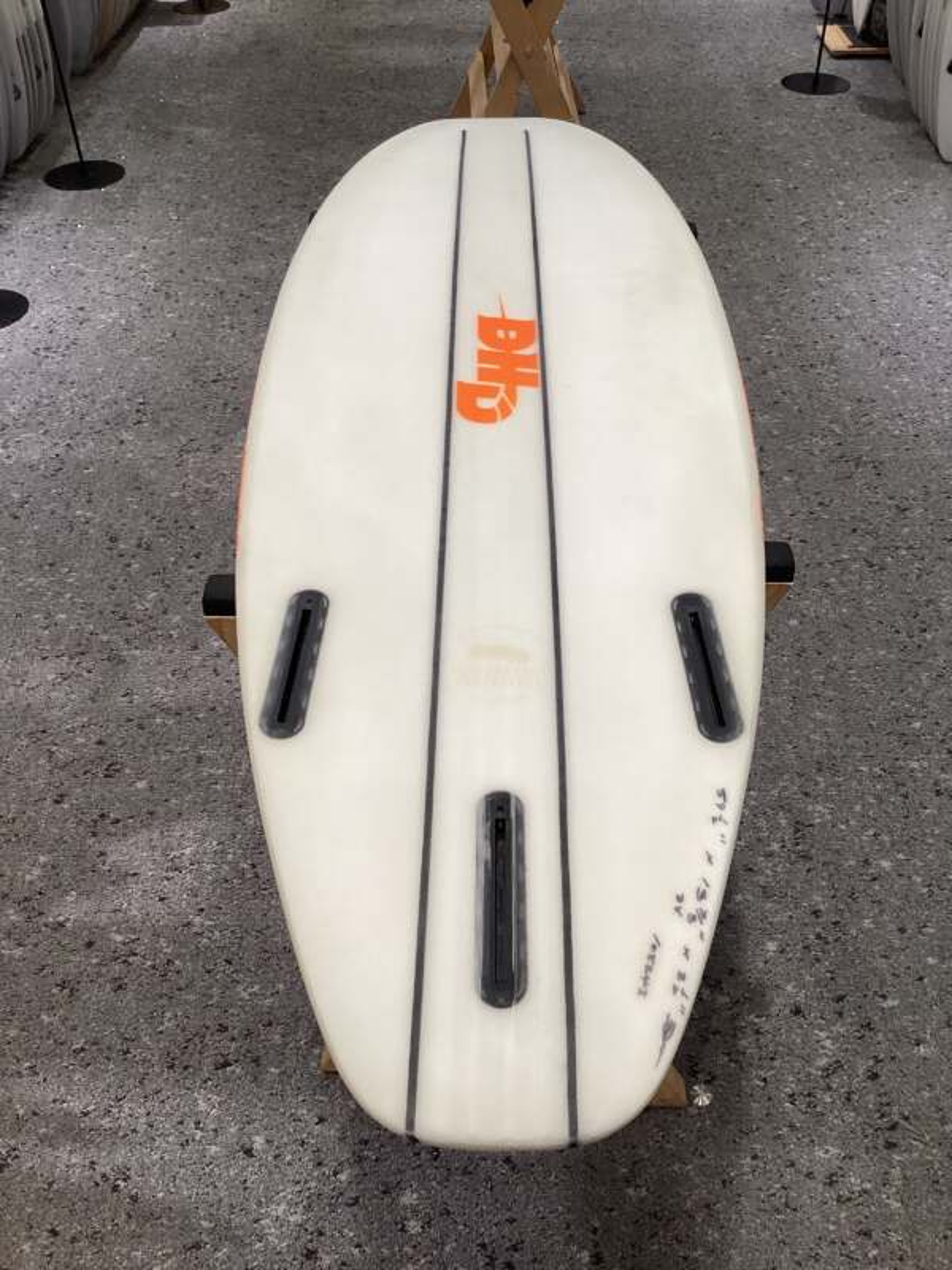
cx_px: 476
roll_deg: -0.8
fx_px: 1137
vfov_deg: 58.4
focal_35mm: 31
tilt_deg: -42.2
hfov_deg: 45.4
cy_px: 635
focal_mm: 3.3
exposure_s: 1/120
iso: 80
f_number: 2.4
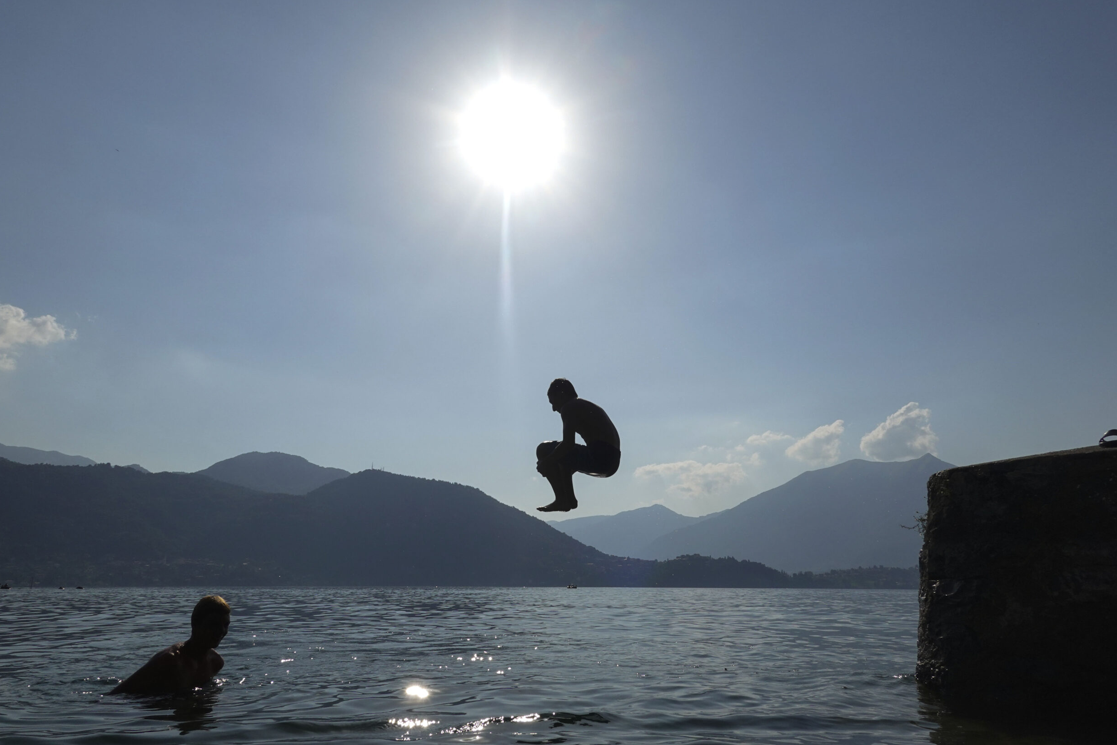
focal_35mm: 25
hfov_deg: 71.5
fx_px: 776
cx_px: 568
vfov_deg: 51.3
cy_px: 373
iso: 200
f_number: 7.1
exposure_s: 1/2000
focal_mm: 9
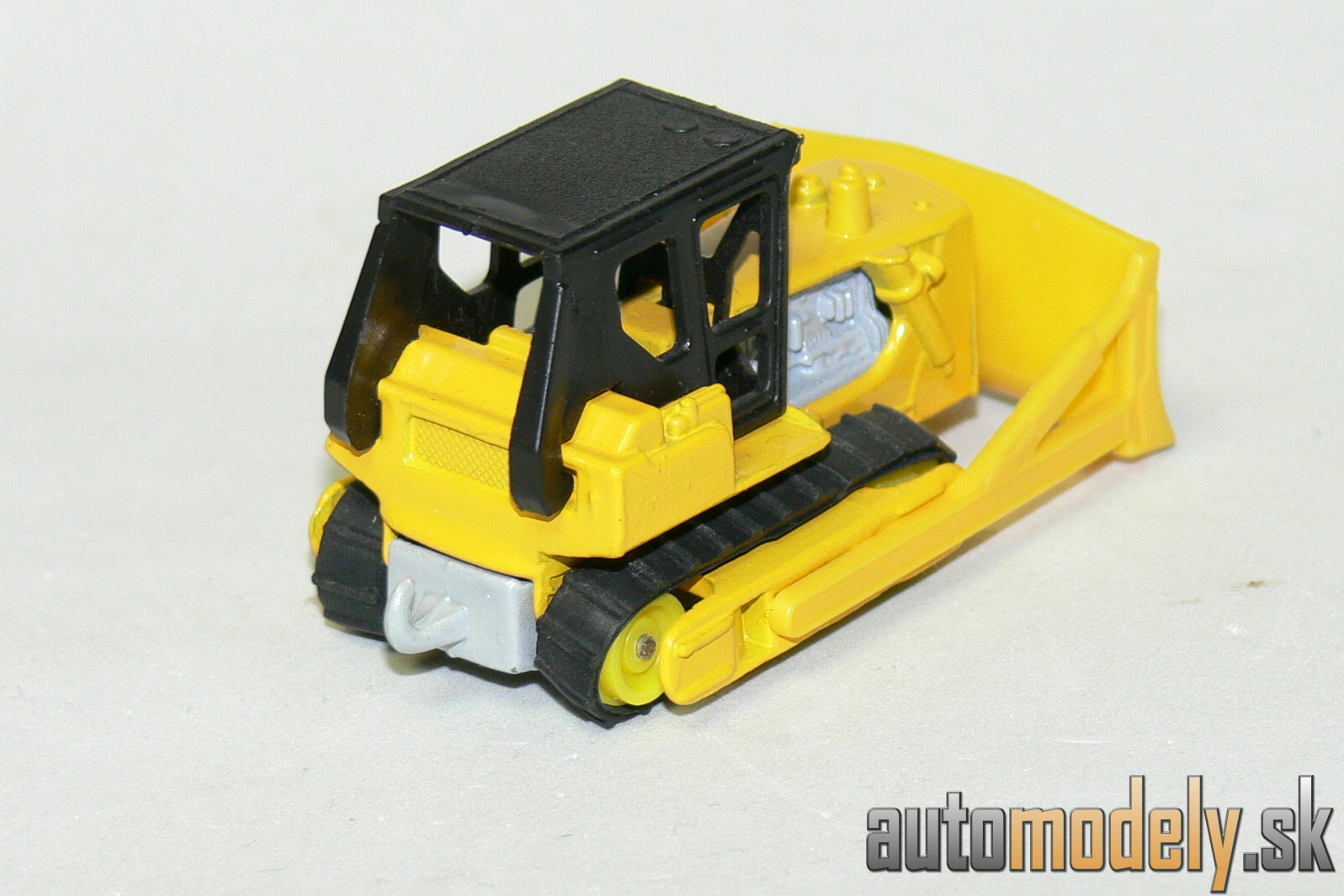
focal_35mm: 174
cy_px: 399
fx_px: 6496
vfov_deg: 7.9
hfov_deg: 11.8
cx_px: 672
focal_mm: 22.2
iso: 100
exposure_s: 1/30
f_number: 3.2
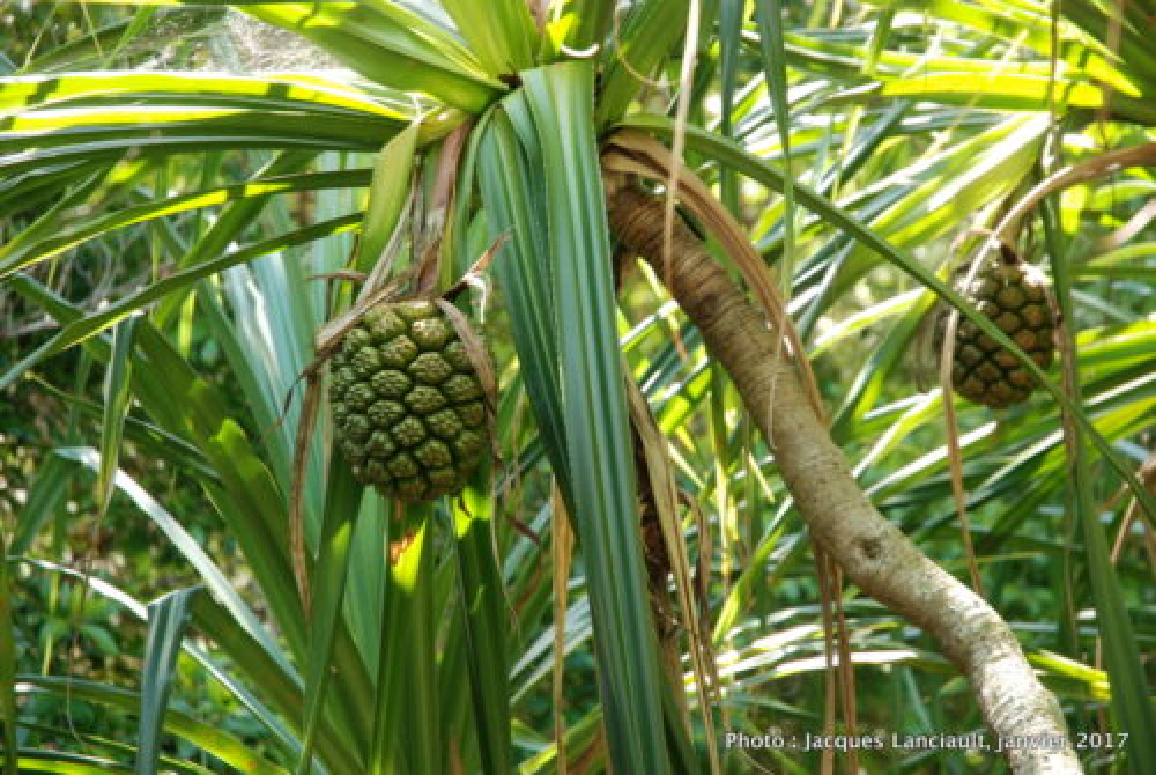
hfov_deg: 19.4
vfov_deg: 13.1
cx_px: 578
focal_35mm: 105
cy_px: 388
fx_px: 3377
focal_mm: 70
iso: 500
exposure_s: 1/80
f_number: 4.5
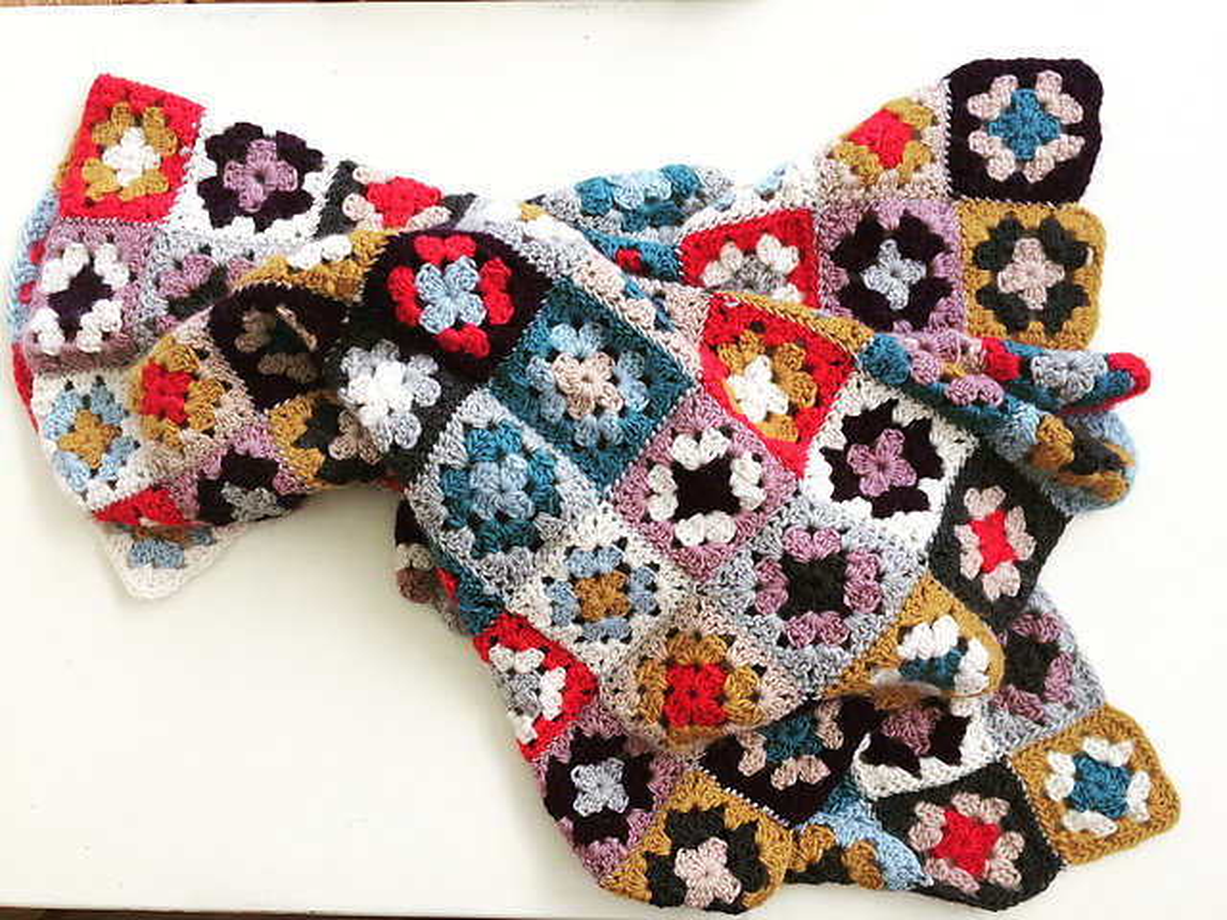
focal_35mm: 29
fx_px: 1028
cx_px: 614
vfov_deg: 48.2
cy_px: 460
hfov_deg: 61.7
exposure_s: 1/277
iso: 32
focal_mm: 4.15
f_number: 2.2
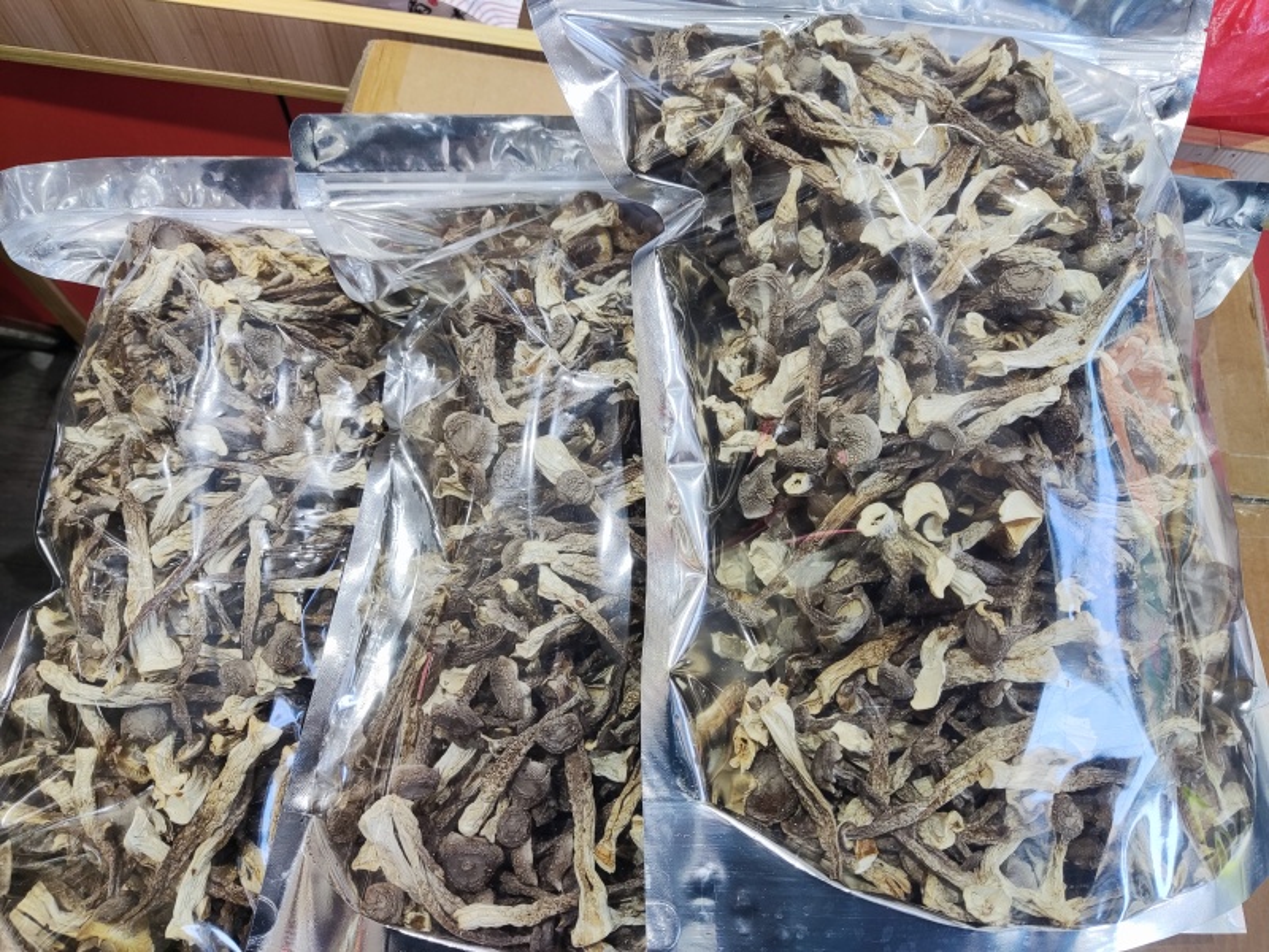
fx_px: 916
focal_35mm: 25
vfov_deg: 54.9
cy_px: 476
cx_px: 634
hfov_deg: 69.4
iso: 50
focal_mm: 4.71
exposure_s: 1/50
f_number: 1.79
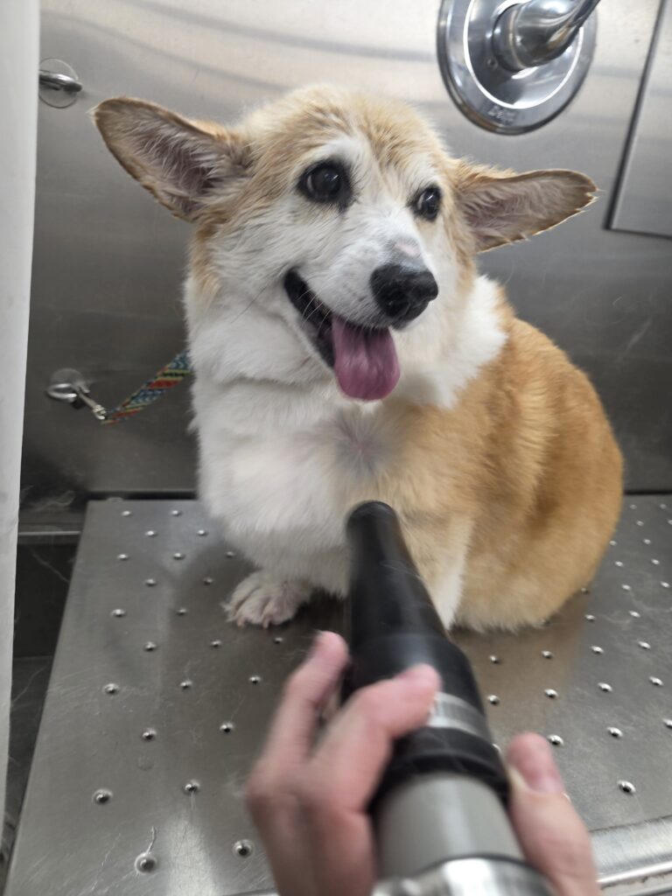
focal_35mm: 23
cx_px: 336
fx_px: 595
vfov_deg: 73.9
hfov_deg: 58.9
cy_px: 448
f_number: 1.7
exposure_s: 1/120
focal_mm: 6.3
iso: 160
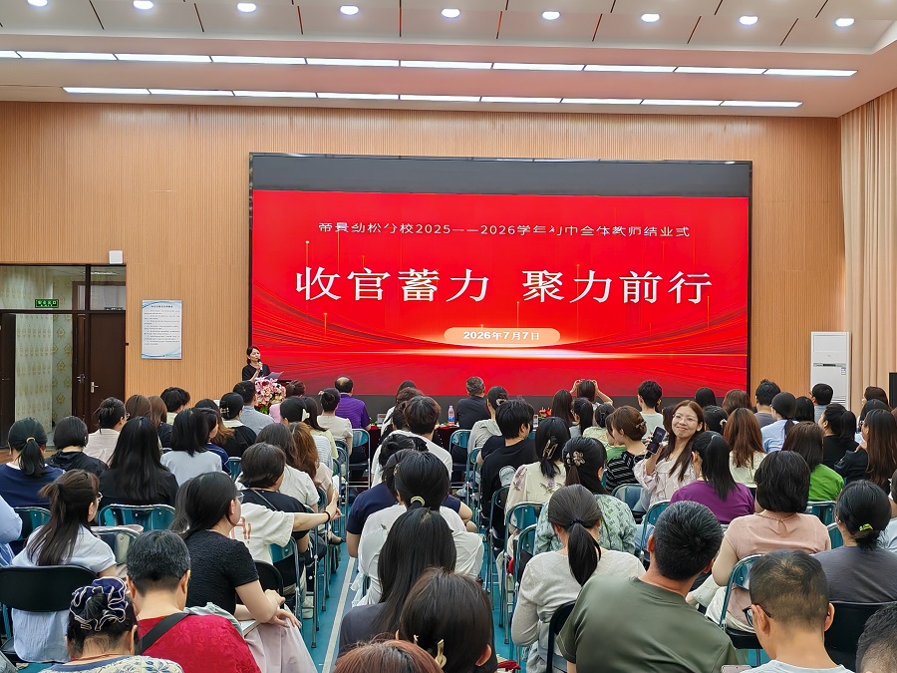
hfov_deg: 42.1
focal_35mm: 45
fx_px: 1166
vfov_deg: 32.2
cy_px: 336
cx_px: 448
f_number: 1.95
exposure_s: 1/100
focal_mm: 5.52
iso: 125
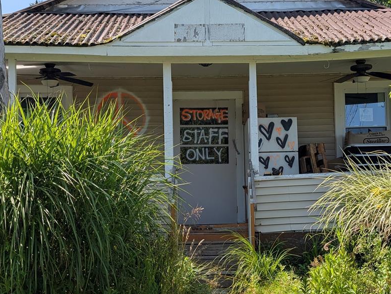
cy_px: 126
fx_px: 724
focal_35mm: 64
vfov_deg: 23.0
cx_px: 205
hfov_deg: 30.2
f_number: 1.68
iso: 21
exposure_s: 1/839
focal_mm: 6.9
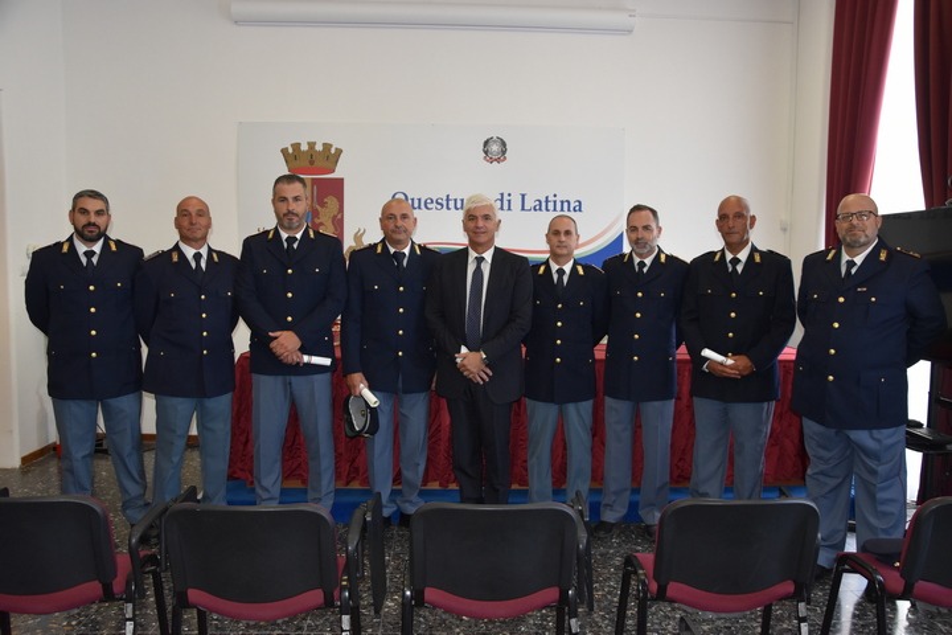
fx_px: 833
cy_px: 318
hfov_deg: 59.5
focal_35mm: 32
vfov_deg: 41.7
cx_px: 476
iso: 1250
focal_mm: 21
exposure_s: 1/60
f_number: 3.8
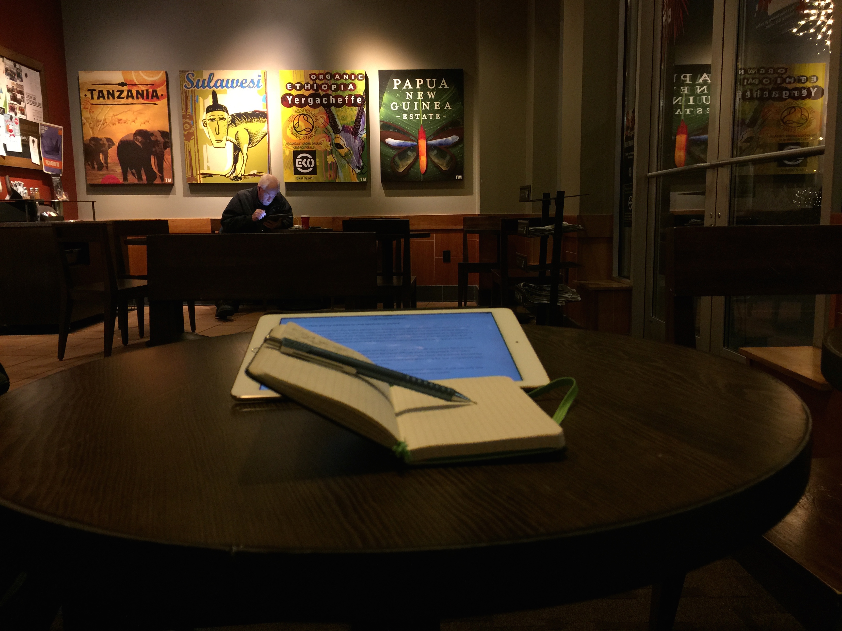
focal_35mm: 29
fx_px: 705
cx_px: 421
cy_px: 316
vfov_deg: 48.2
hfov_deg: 61.7
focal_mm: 4.15
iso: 50
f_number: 2.2
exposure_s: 1/15
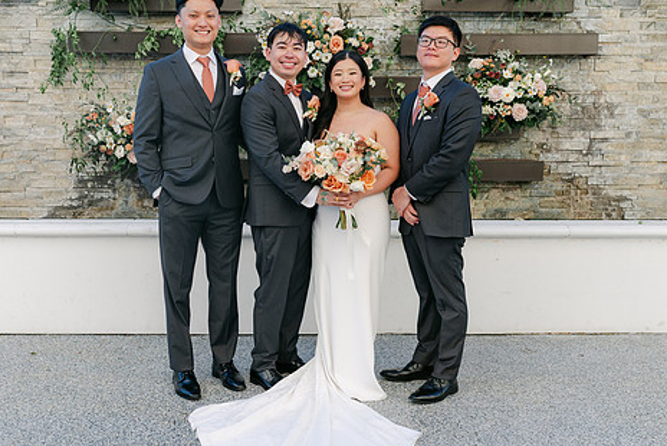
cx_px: 313
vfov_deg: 29.3
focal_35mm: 46
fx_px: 853
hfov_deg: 42.7
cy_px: 238
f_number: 4
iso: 100
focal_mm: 35
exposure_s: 1/640
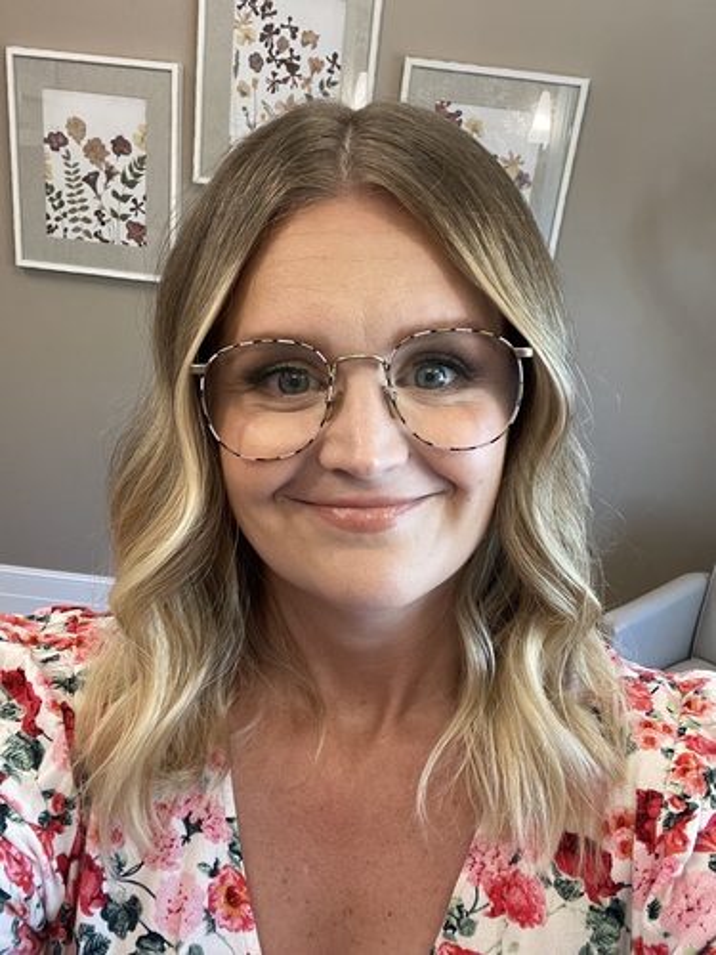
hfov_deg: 46.8
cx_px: 358
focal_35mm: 30
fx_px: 827
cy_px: 478
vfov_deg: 60.0
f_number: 2.2
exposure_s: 1/60
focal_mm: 2.71
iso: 160
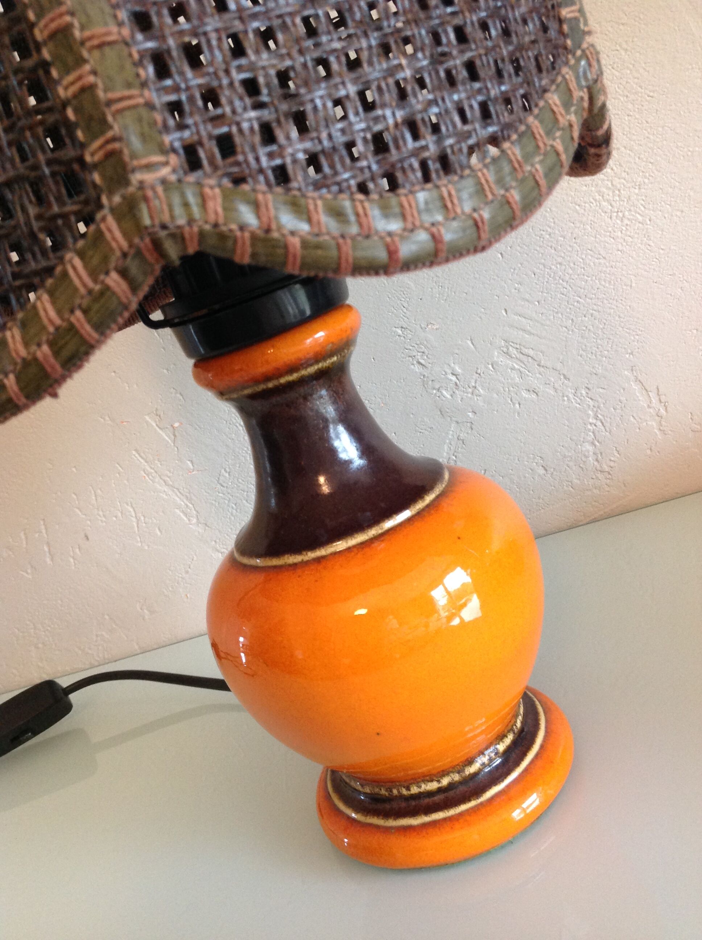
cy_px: 470
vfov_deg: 52.7
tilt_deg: -14.7
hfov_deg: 40.6
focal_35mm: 35
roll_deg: +21.9
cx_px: 351
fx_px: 949
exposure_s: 1/15
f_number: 2.4
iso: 200
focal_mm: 4.28
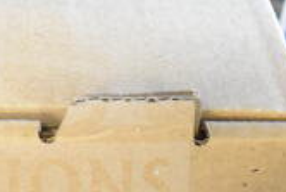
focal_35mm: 110
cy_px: 87
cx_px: -5
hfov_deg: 18.1
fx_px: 875
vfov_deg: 12.5
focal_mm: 20
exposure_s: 1/30
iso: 2800
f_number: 3.8
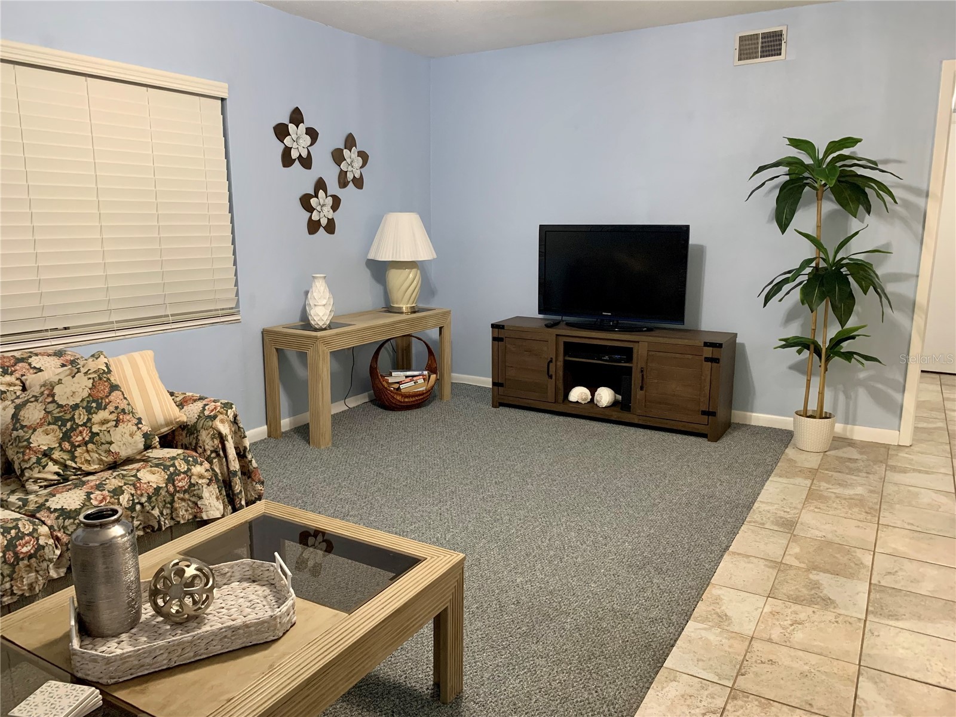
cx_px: 478
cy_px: 358
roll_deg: -0.2
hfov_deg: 67.3
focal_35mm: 26
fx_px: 718
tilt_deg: -12.5
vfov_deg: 53.1
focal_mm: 4.25
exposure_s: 1/40
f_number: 1.8
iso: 320
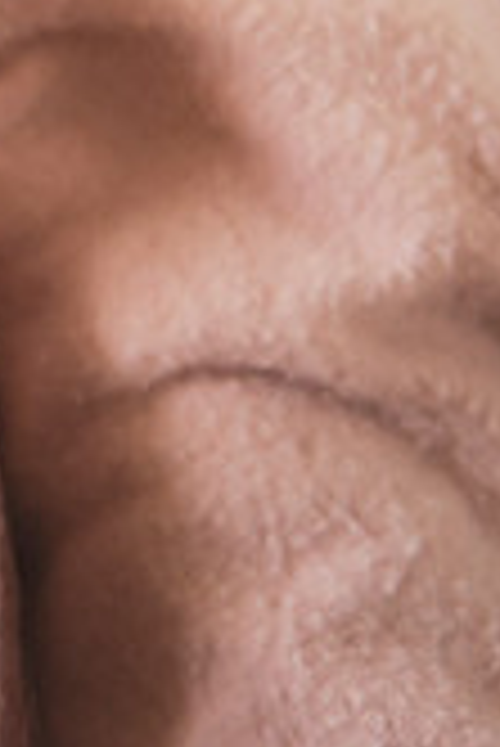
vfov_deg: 10.0
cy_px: -106
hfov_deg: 6.4
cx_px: -779
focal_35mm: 203
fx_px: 4220
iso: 2000
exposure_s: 1/160
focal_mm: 58
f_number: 2.8
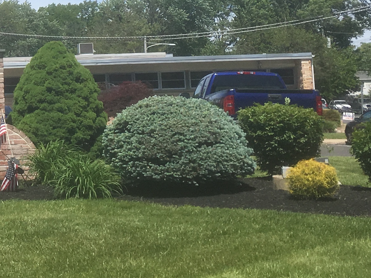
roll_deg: +2.6
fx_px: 1050
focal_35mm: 98
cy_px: -62
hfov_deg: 18.9
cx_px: -76
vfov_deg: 14.6
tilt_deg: +8.4
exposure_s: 1/1832
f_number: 2.2
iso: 25
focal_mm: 4.15
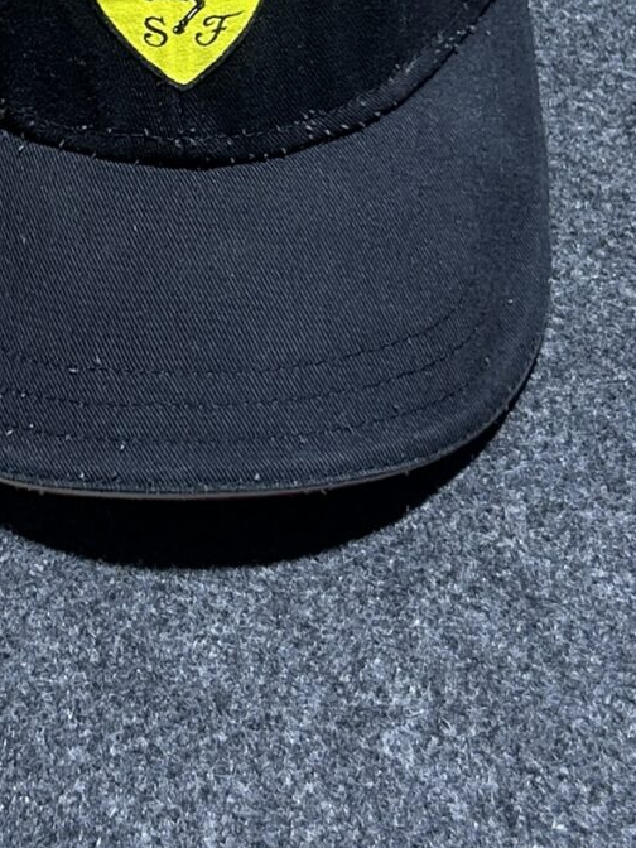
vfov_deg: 19.6
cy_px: 158
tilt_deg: -31.0
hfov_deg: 14.9
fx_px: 2425
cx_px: 197
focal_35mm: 99
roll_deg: +1.0
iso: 100
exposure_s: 1/50
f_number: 1.5
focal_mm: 5.7
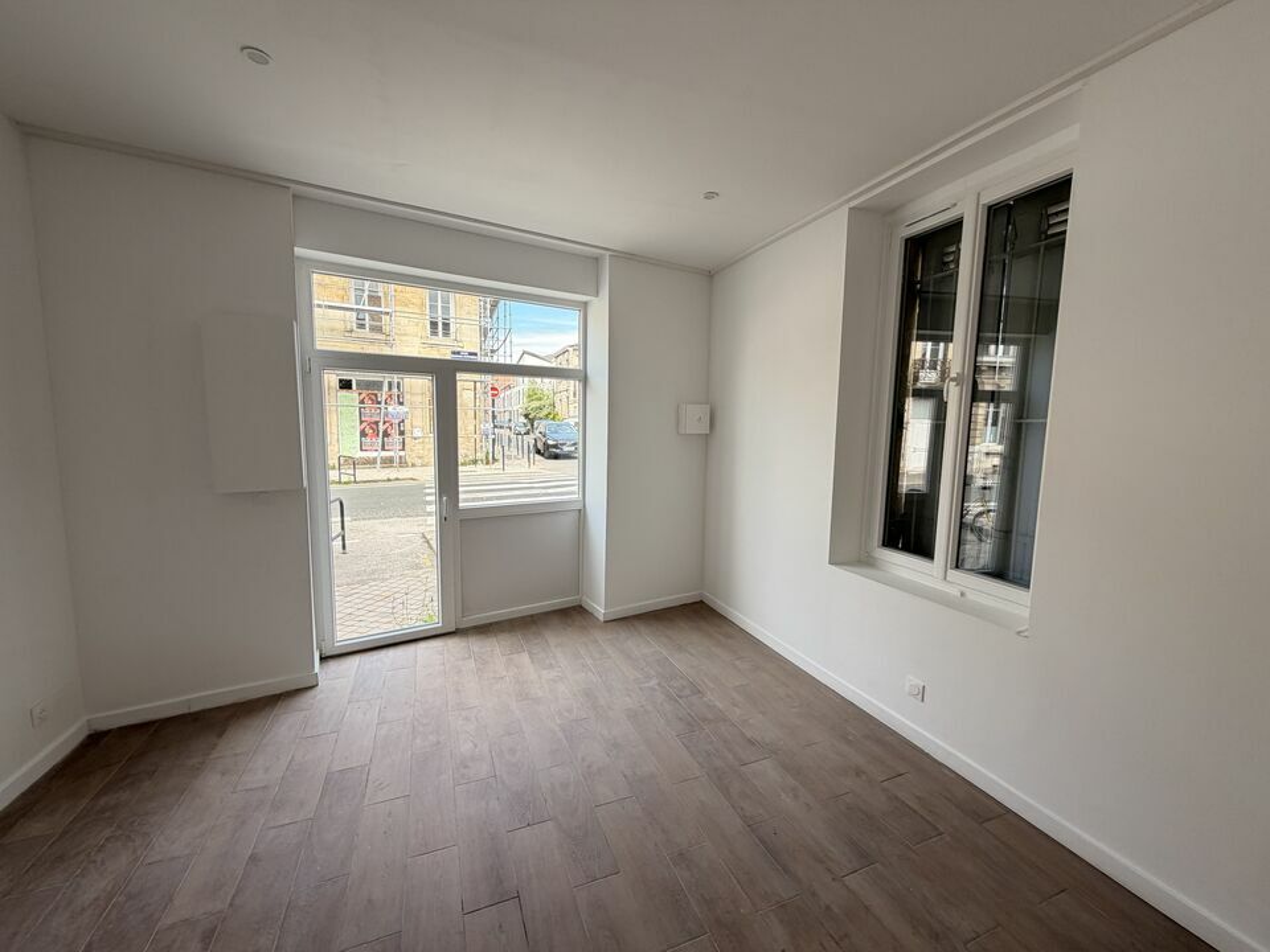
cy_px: 476
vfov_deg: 85.7
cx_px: 635
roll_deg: -0.2
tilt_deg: -5.3
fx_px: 514
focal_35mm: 14
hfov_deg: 102.1
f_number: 2.2
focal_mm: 2.22
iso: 50
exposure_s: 1/121
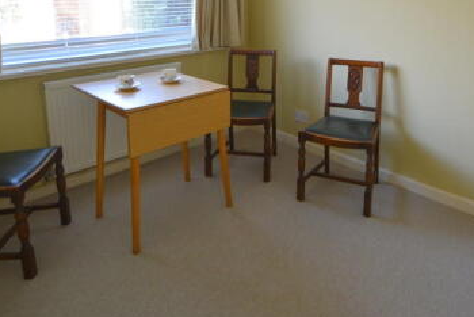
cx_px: 305
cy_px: 44
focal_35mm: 28
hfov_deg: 64.2
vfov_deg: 43.3
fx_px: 369
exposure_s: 1/80
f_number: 4.5
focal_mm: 10
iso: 400
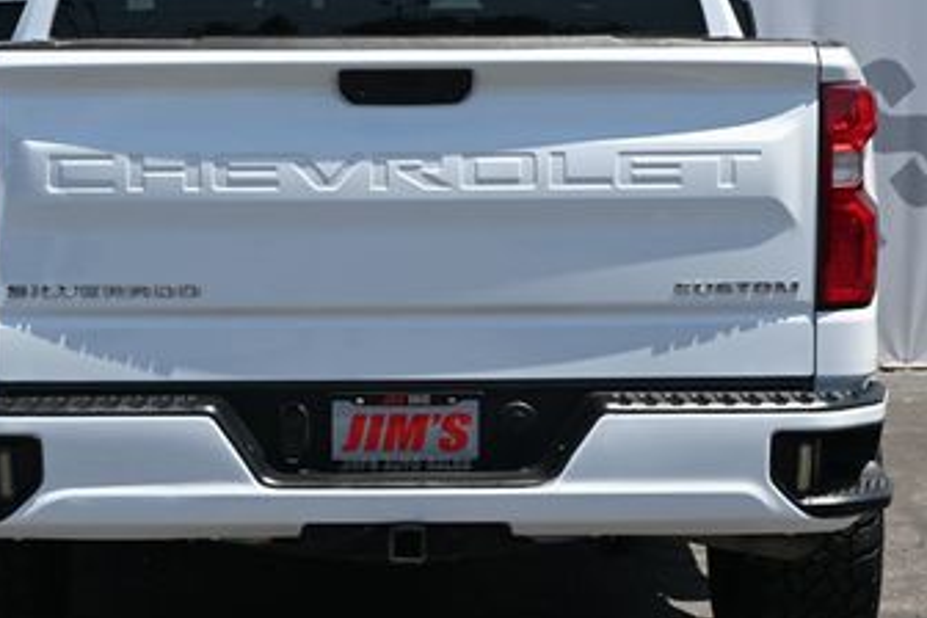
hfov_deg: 17.5
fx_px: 3011
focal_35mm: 117
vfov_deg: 11.7
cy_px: 210
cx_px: 408
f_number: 5.6
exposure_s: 1/250
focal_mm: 41
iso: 100
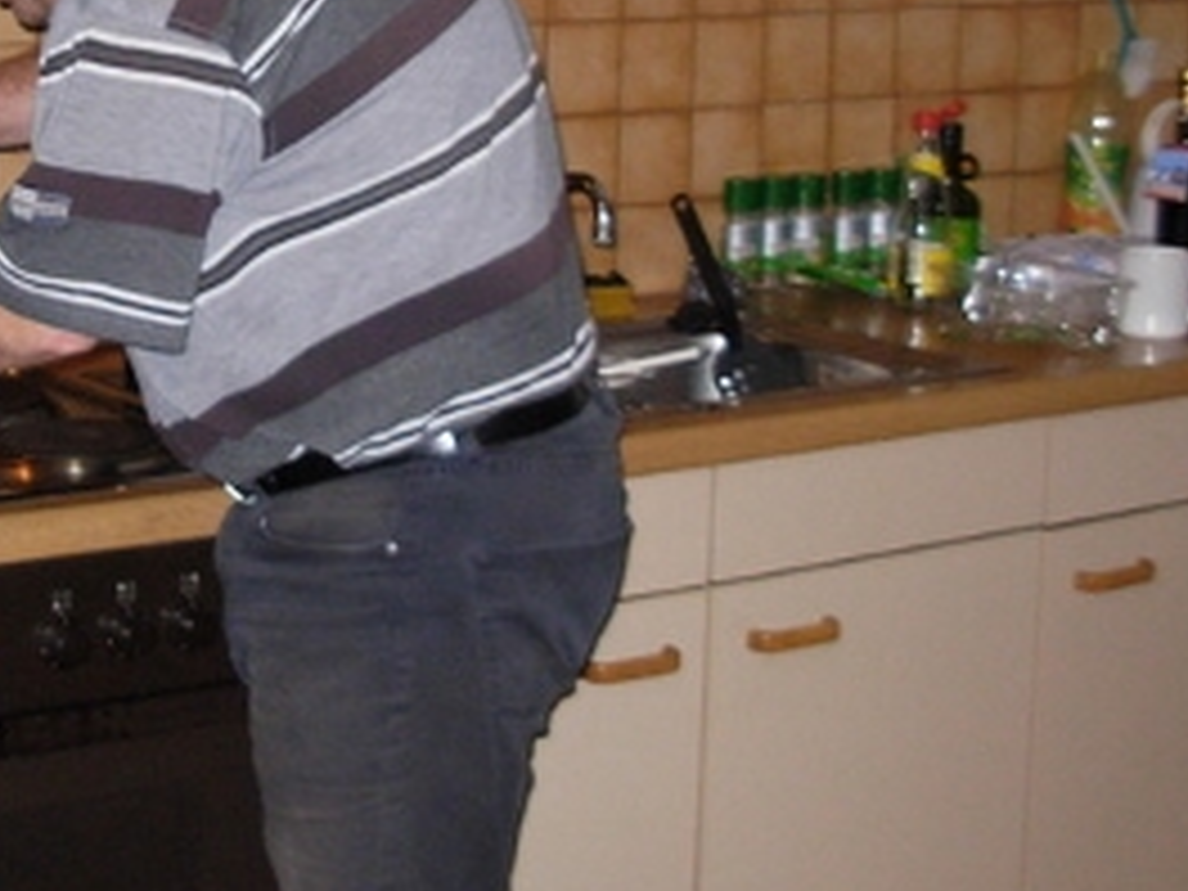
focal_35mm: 92
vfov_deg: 15.9
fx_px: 3157
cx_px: 22
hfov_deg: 20.7
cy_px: 126
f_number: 2.9
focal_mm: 6.3
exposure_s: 1/78.3
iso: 194
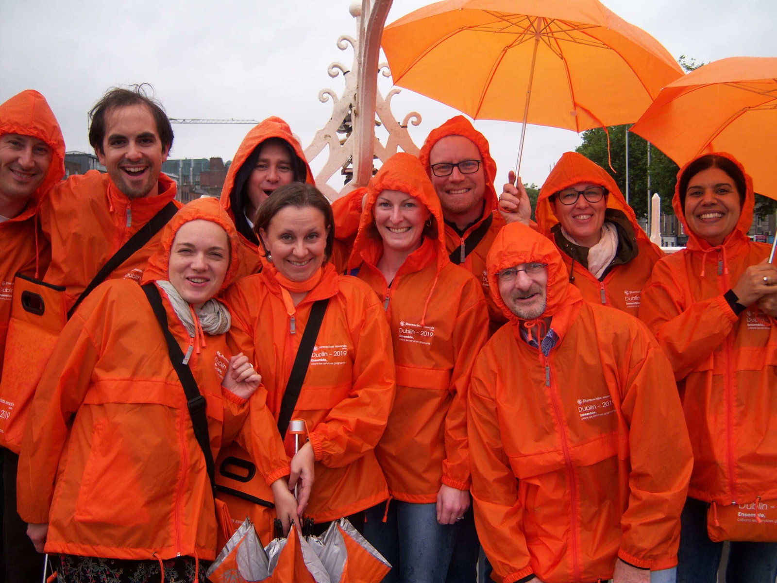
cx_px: 388
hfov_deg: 51.4
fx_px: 808
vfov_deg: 39.7
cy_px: 292
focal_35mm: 36
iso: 80
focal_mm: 7.5
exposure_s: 1/160
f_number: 2.8
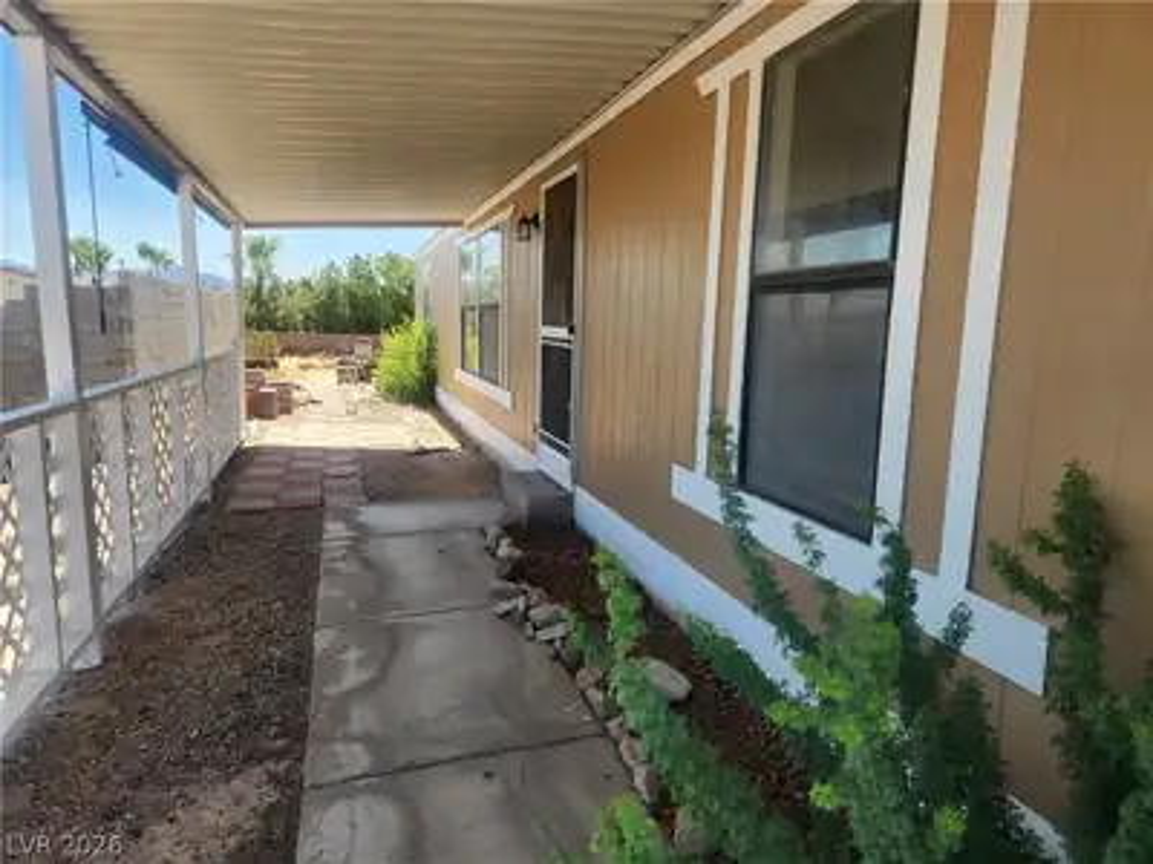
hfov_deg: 73.9
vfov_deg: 58.9
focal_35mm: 23
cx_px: 576
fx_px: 766
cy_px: 432
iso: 20
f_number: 1.8
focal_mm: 5.4
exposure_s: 1/599
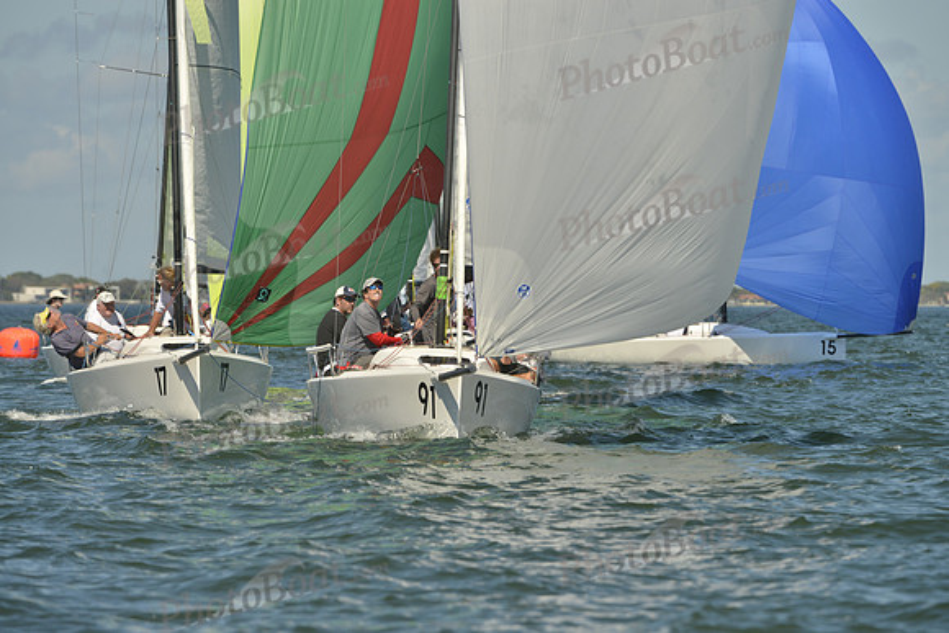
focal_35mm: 360
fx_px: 9492
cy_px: 316
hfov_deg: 5.7
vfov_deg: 3.8
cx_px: 474
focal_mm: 360
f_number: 10
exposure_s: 1/1000
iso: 280
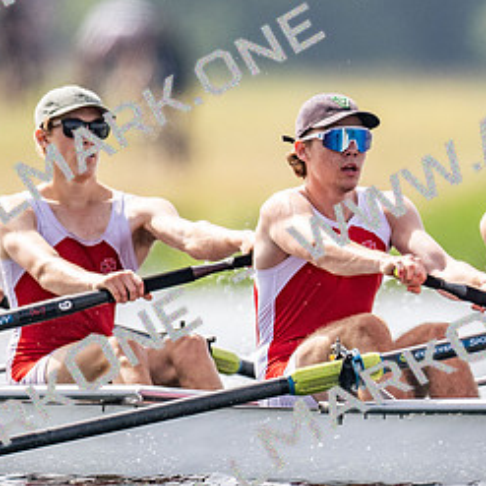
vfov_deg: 1.0
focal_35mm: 1794
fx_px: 28496
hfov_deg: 1.0
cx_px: 529
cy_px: 266
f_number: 4
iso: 200
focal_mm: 600
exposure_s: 1/2500
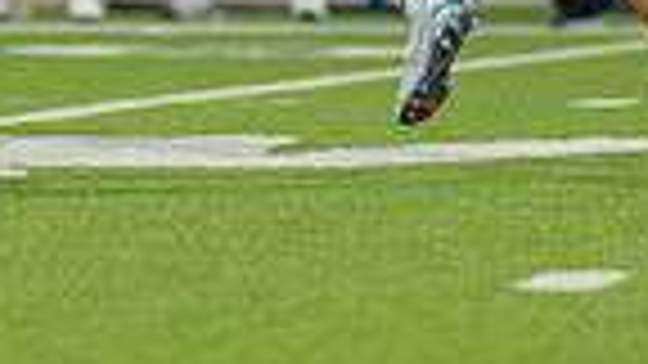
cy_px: -139
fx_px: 16048
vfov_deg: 1.3
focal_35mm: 934
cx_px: 260
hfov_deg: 2.3
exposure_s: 1/1250
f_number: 2.8
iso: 1250
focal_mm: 137
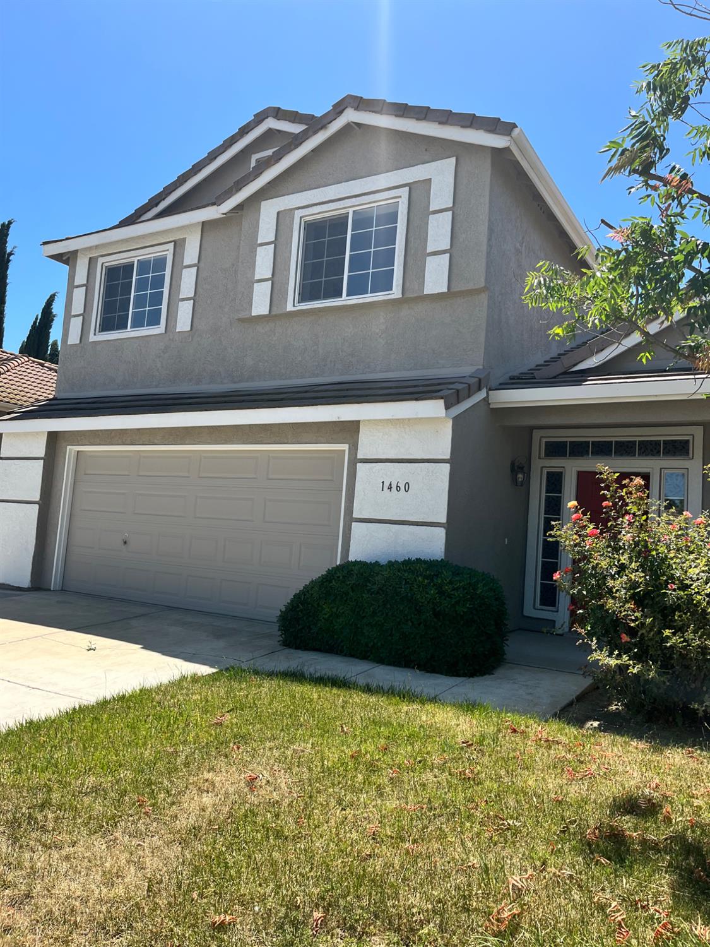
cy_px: 474
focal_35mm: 26
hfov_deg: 53.1
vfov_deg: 67.3
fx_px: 711
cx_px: 355
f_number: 1.6
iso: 50
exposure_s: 1/2463
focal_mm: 5.1
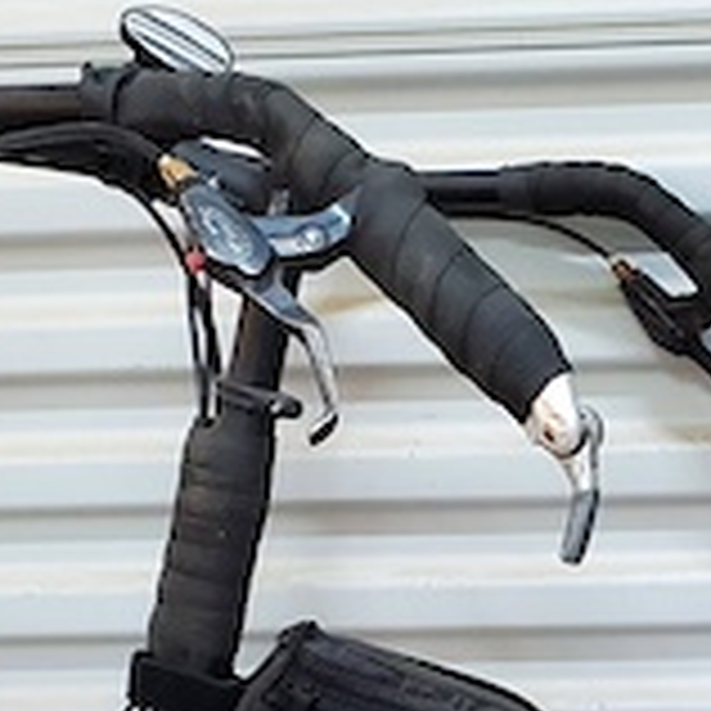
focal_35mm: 116
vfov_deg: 14.2
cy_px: 1022
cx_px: 796
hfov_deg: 14.6
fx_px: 2696
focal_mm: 4.3
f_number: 2.4
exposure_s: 1/59
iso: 250
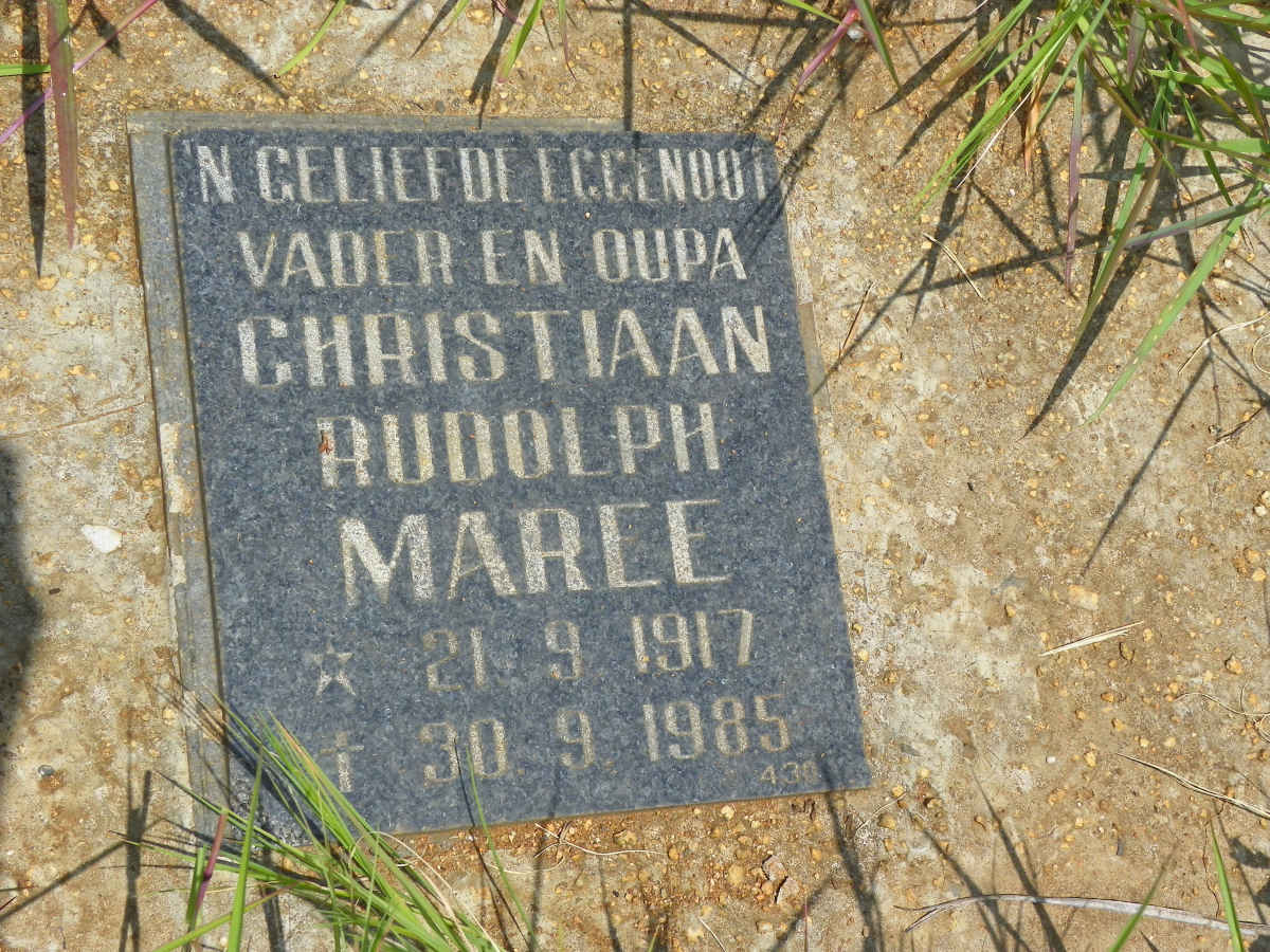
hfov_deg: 28.6
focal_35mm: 68
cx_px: 635
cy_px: 476
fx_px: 2495
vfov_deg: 21.6
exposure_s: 1/500
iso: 64
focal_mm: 12.1
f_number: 5
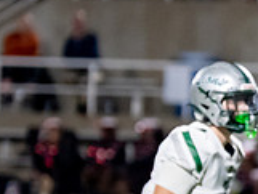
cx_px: 444
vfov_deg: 1.7
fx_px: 6400
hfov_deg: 2.3
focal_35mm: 858
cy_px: 186
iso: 3200
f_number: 2.8
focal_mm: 156
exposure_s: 1/1250
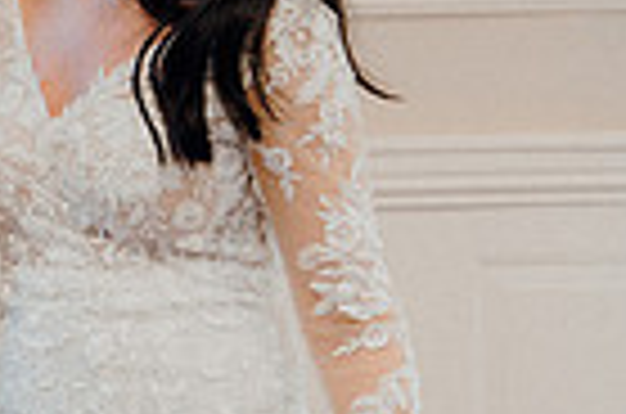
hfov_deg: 8.0
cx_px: -540
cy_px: 160
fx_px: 4285
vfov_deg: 5.5
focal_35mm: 247
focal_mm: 59
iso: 2000
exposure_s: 1/200
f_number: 3.5
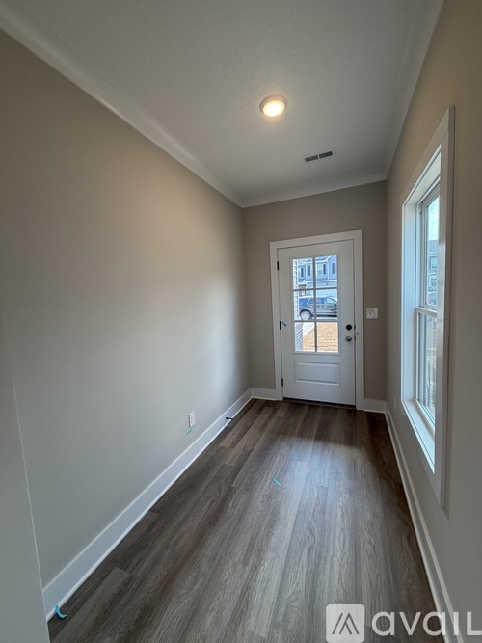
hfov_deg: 85.7
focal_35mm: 14
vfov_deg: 102.1
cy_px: 322
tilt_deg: -4.3
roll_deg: +3.6
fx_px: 260
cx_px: 241
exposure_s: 1/120
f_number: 2.2
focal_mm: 2.22
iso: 160
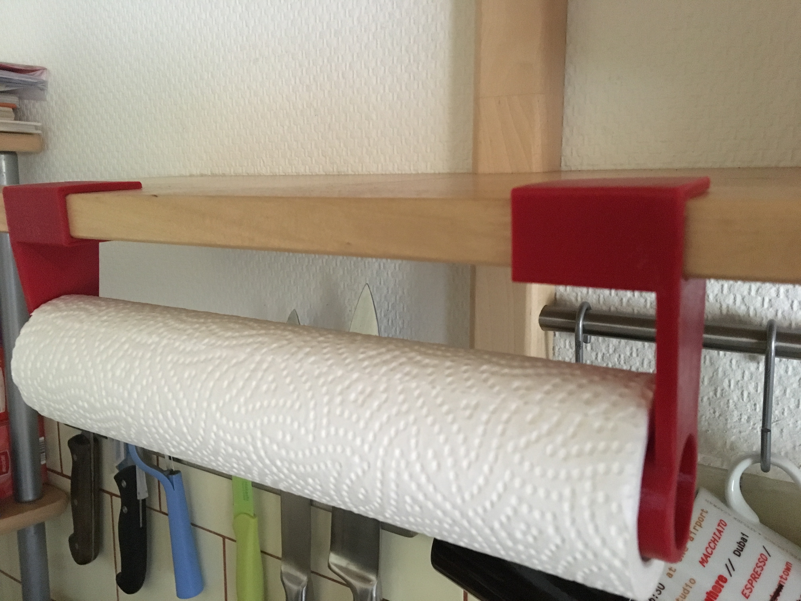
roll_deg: -0.6
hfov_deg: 61.7
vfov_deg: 48.2
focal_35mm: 29
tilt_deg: -9.7
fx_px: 671
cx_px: 400
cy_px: 300
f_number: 2.2
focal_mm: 4.15
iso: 320
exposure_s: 1/17
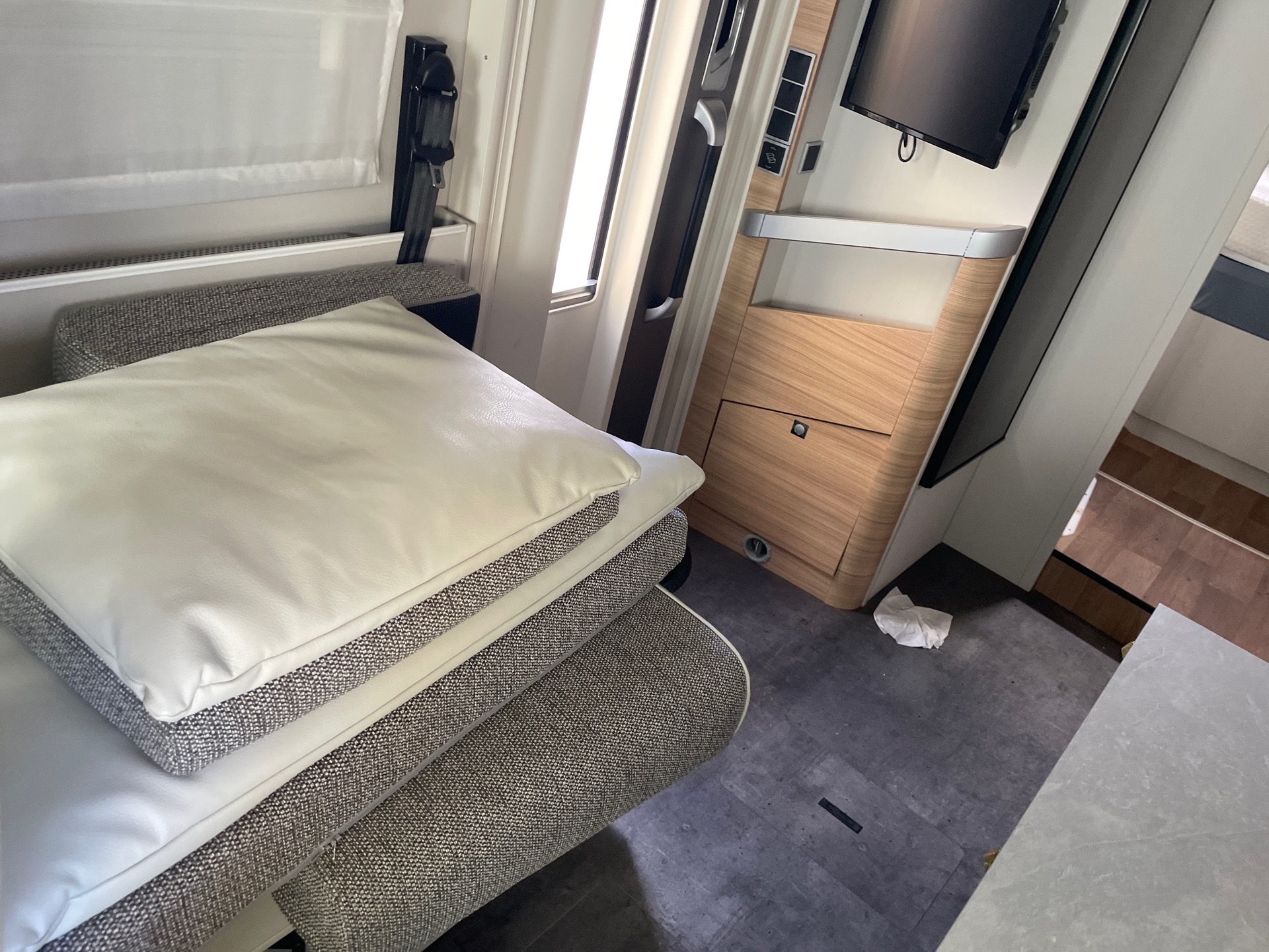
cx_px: 634
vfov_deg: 53.1
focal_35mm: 26
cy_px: 476
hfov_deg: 67.3
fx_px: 953
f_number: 1.6
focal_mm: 4.2
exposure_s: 1/60
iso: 125
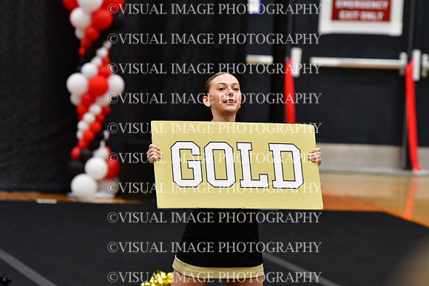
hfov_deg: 7.6
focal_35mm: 270
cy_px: 143
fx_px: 3218
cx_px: 214
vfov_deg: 5.1
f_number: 4
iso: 4000
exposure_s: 1/500
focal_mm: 180
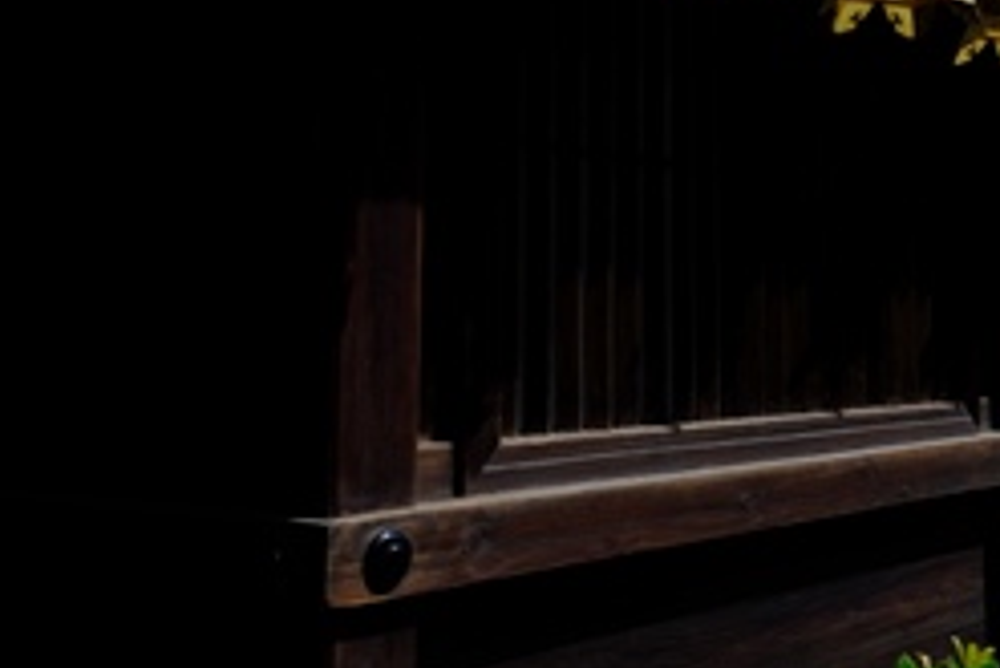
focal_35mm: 49
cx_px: 903
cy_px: 156
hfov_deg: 37.6
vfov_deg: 27.1
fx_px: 1362
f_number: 8
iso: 200
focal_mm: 18
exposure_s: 1/450
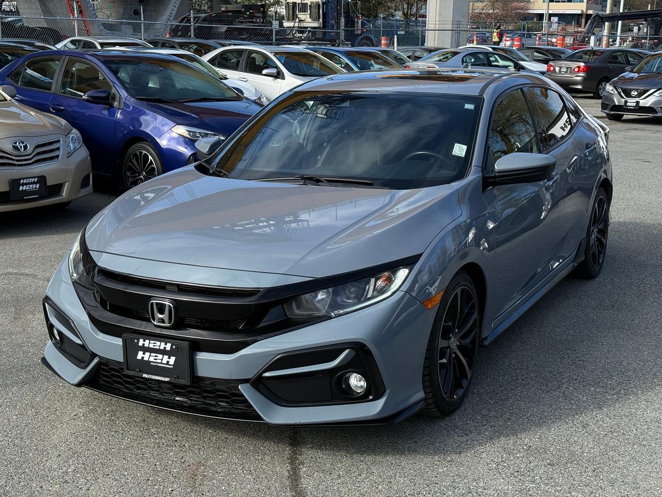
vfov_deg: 30.3
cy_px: 248
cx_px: 331
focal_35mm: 48
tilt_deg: -13.0
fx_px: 918
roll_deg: -1.6
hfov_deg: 39.7
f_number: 1.78
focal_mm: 6.76
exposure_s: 1/2415
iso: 100
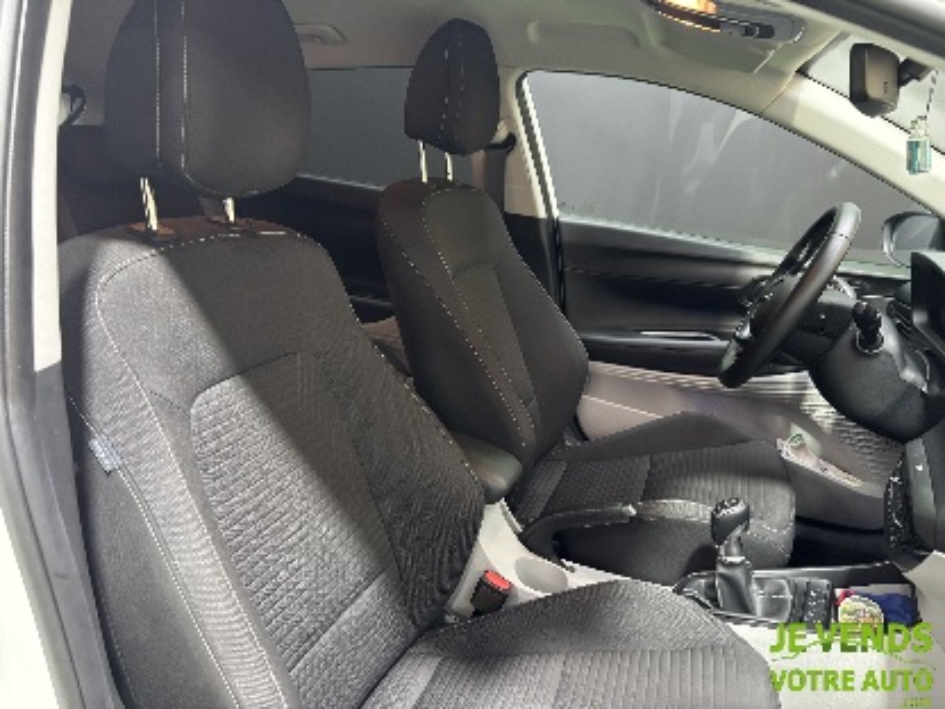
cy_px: 354
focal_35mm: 26
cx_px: 472
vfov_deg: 53.1
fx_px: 710
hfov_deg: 67.3
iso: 400
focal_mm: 5.96
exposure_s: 1/50
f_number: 1.6
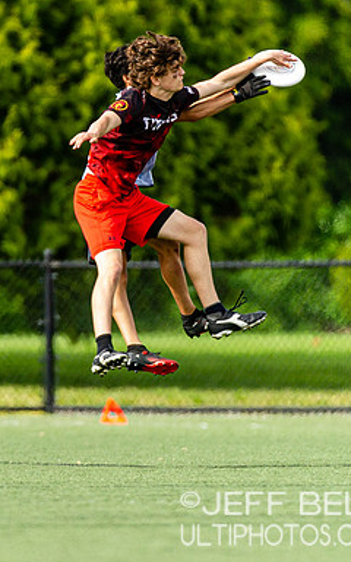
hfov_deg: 1.4
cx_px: 71
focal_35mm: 927
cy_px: 217
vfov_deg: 2.3
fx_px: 14188
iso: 200
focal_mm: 400
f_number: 4
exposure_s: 1/1250
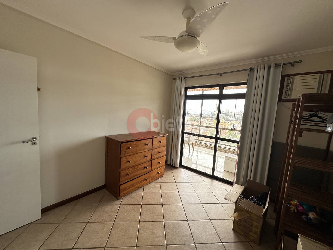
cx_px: 166
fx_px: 135
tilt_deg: -5.3
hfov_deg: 102.1
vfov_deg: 85.7
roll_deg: -4.8
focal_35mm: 14
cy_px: 125
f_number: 2.2
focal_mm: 2.22
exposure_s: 1/99
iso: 80
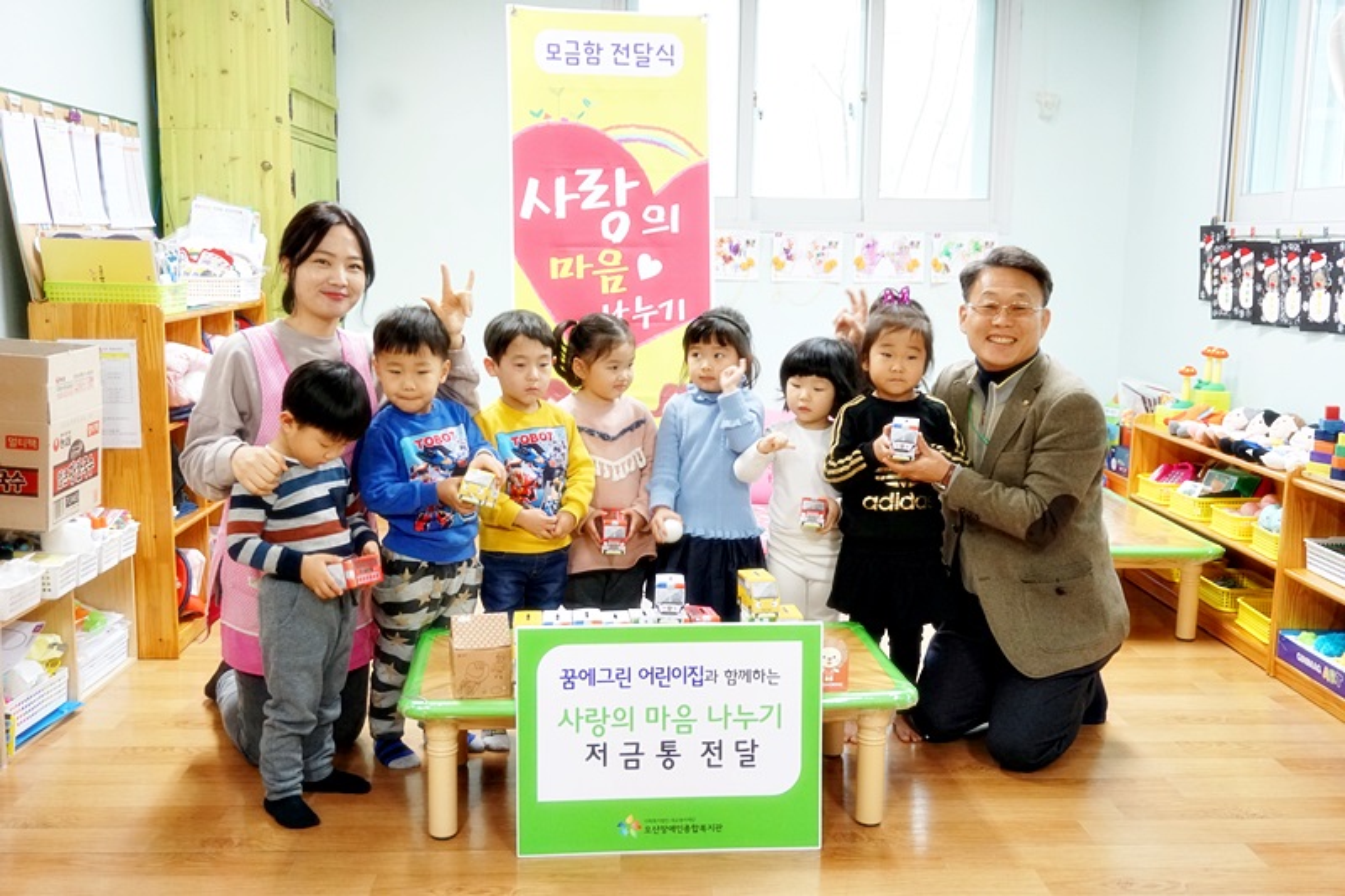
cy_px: 448
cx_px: 672
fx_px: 1345
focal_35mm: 36
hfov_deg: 53.1
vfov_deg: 36.9
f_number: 4.5
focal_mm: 24
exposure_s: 1/60
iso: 1250
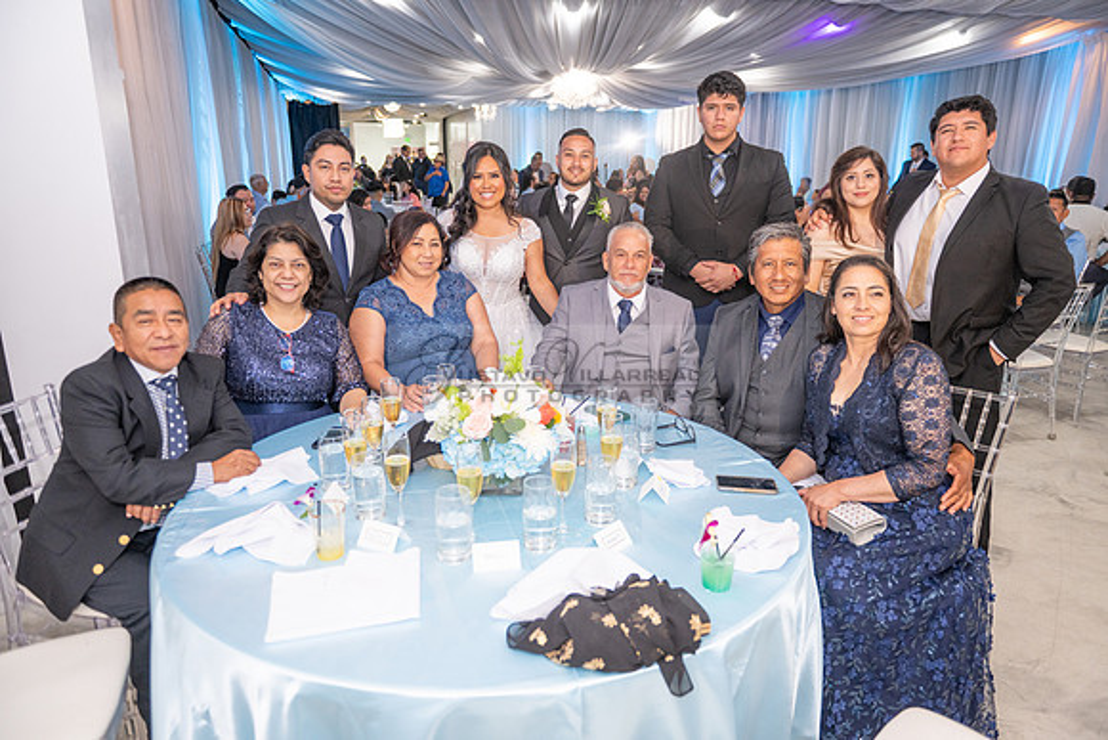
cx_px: 554
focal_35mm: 24
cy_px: 370
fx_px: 739
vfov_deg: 53.2
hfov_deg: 73.7
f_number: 3.2
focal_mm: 24
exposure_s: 1/160
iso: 1000
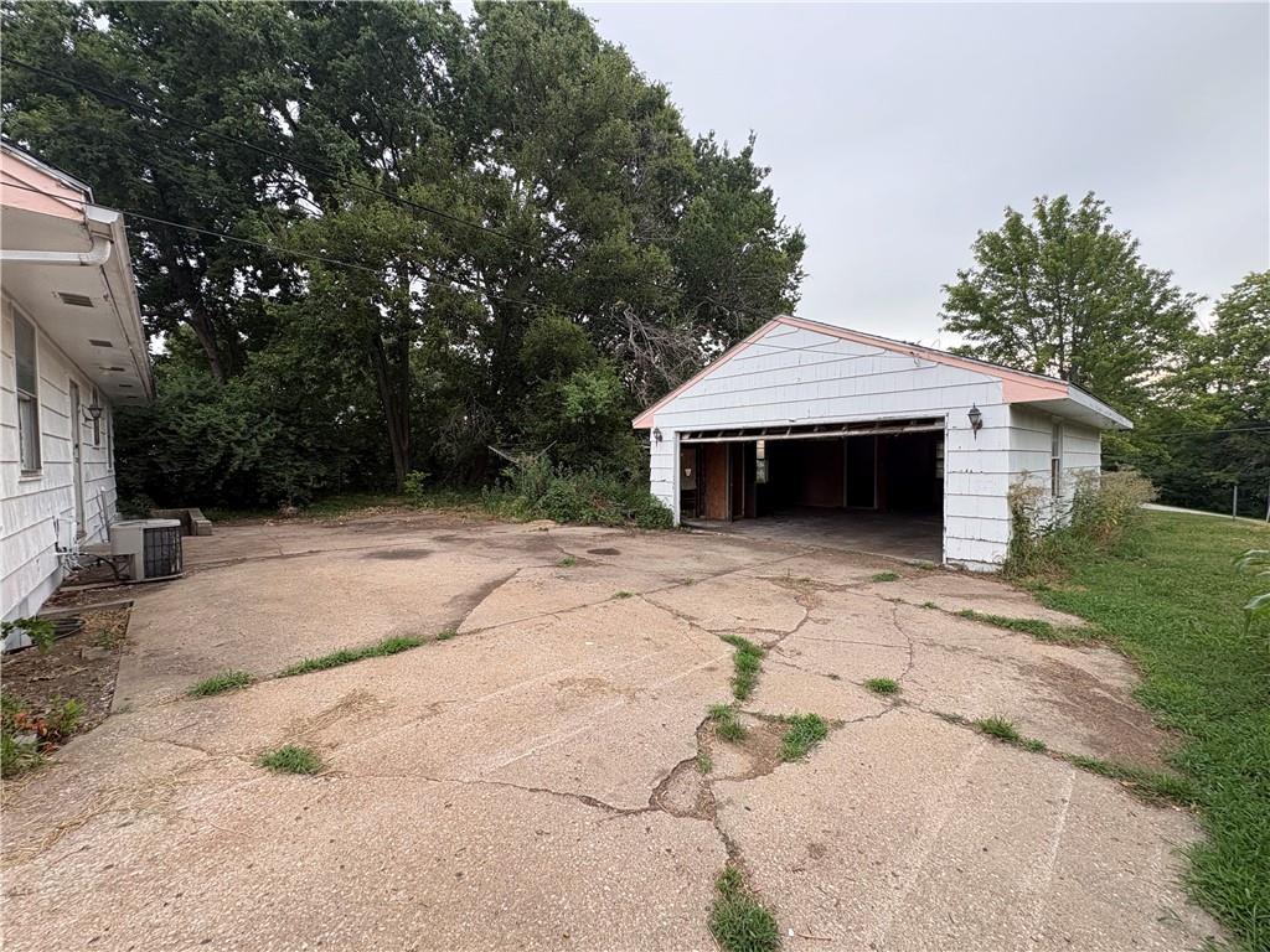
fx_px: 514
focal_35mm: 14
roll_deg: +0.6
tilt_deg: -1.9
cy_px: 476
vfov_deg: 85.7
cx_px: 635
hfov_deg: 102.1
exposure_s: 1/99
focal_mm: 2.22
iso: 80
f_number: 2.2
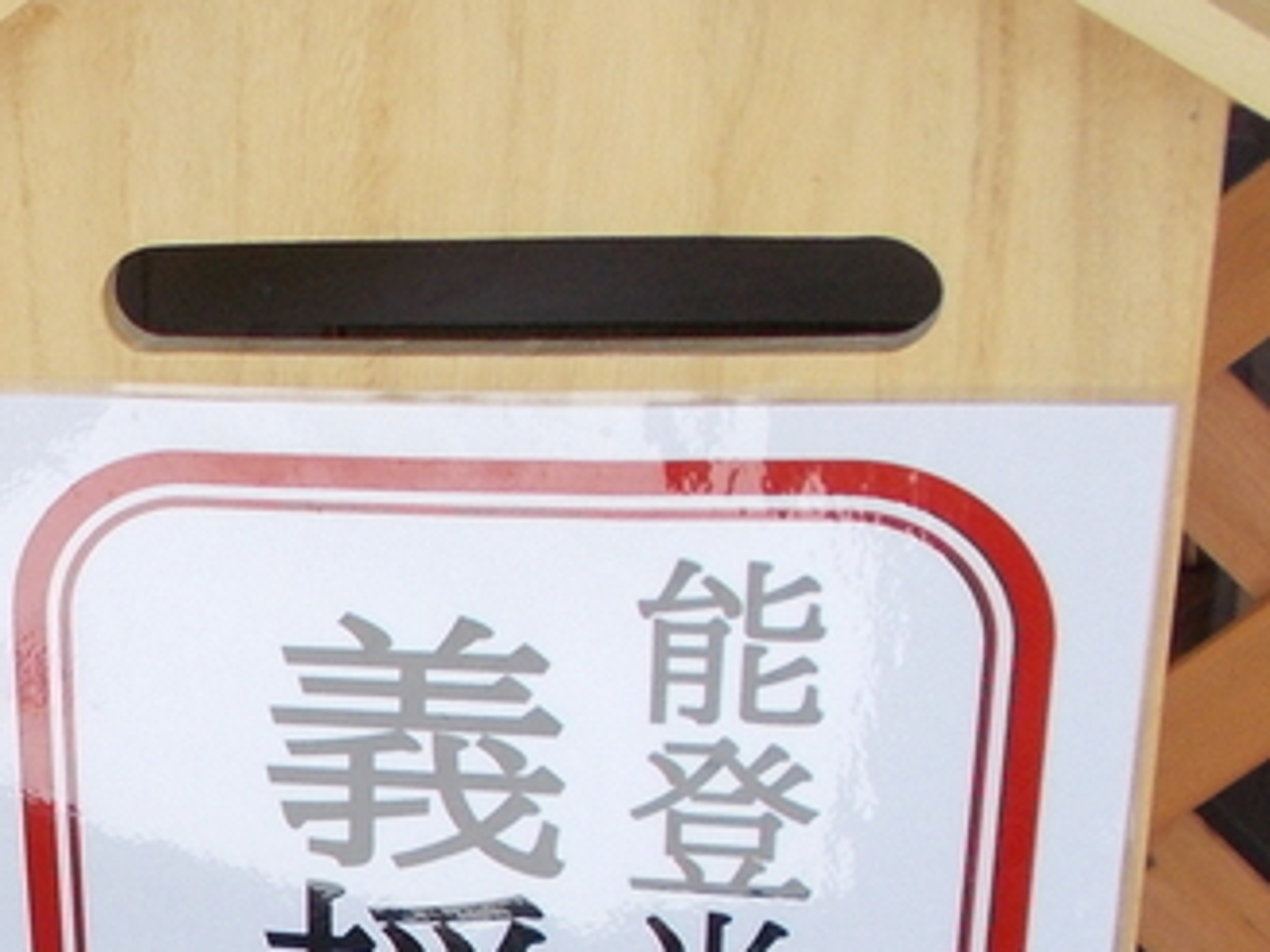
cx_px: -515
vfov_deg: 15.0
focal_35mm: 95
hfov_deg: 18.7
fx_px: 3485
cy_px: 1149
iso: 100
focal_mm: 4.6
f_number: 3.2
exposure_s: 1/250
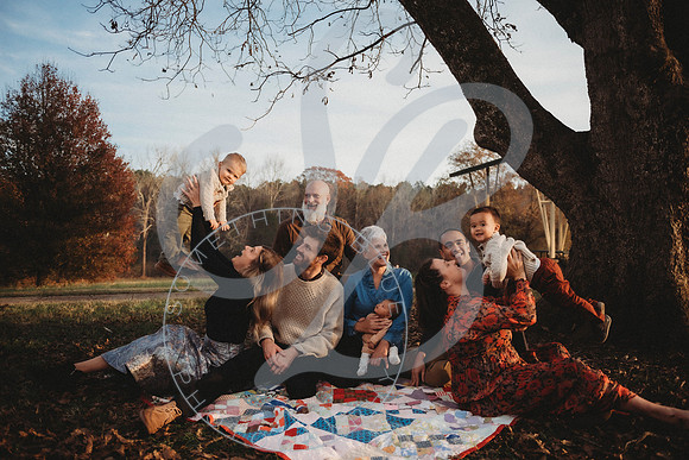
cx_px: 344
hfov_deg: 65.5
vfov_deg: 46.4
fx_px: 536
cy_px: 230
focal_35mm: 28
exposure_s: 1/500
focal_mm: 28
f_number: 2.8
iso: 100
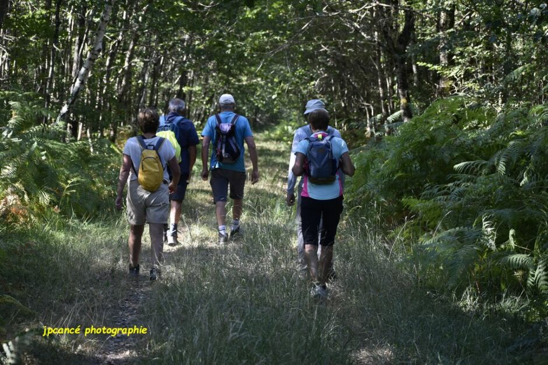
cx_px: 274
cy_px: 182
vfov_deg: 13.0
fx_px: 1598
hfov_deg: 19.5
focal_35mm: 105
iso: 450
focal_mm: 70
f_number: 4.5
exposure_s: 1/250
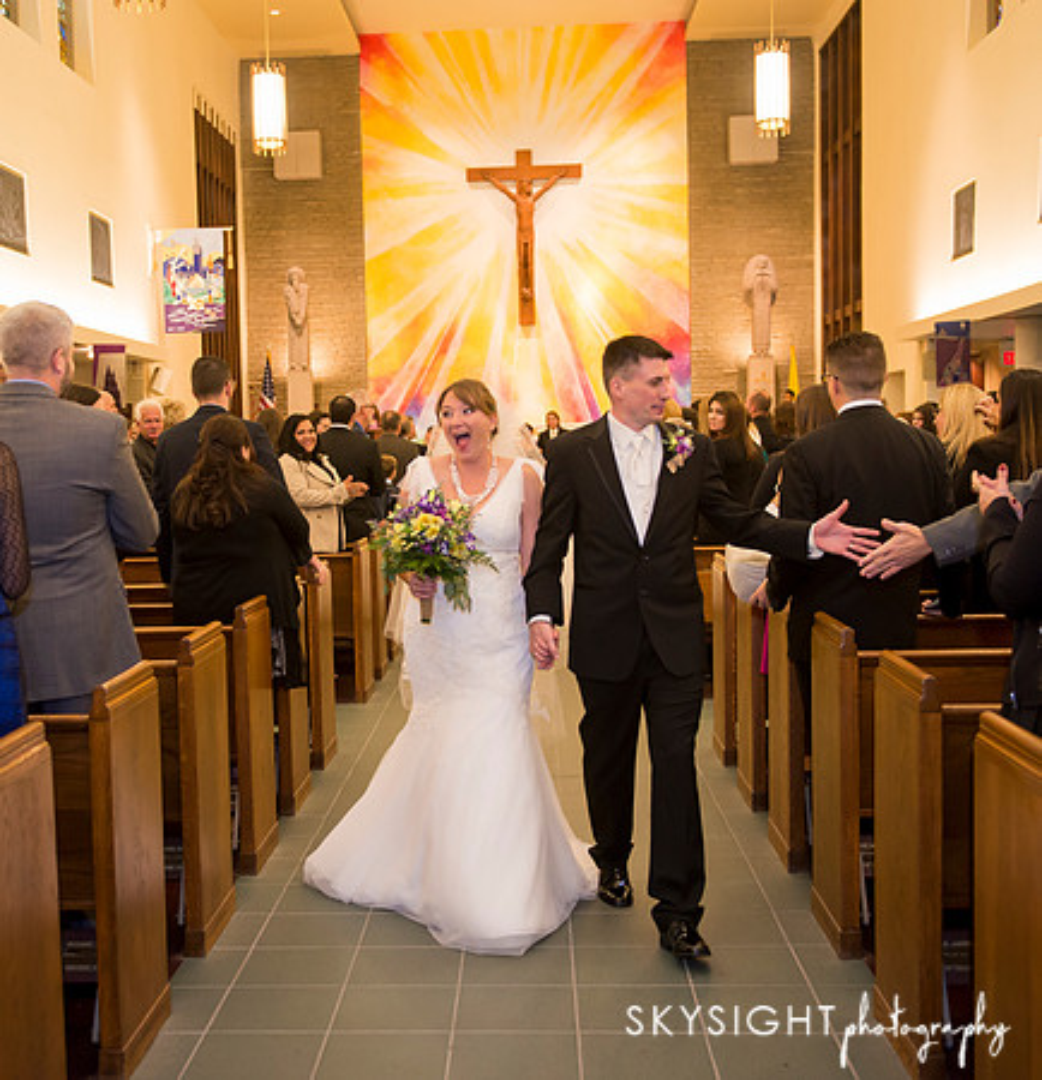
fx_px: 1470
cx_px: 438
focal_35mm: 42
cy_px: 538
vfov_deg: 40.4
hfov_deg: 38.9
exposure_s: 1/125
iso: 1600
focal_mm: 32
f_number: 2.8
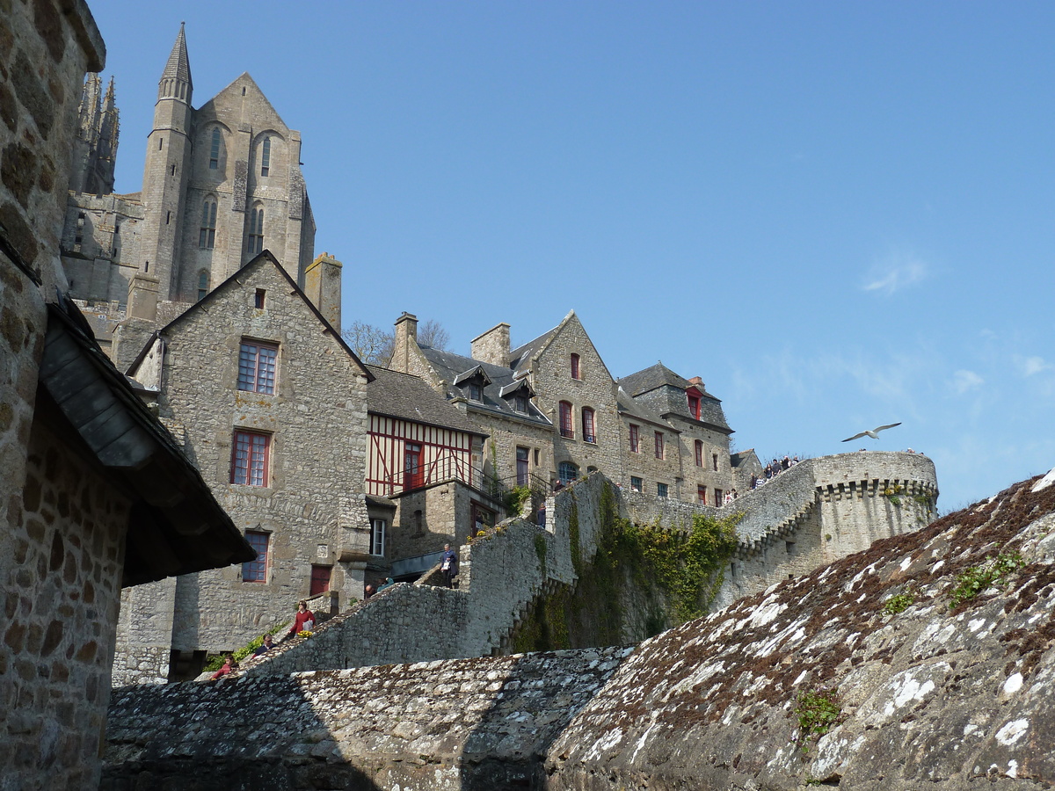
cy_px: 396
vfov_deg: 44.2
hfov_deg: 56.8
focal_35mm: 32
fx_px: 975
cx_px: 528
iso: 80
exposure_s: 1/500
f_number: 4.5
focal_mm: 5.3
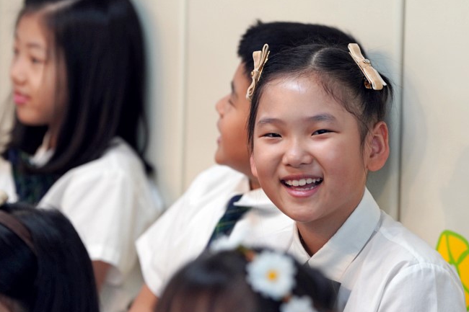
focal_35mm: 277
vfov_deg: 5.0
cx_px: 289
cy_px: 132
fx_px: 3608
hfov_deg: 7.4
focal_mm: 200
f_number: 4
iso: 1250
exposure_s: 1/250
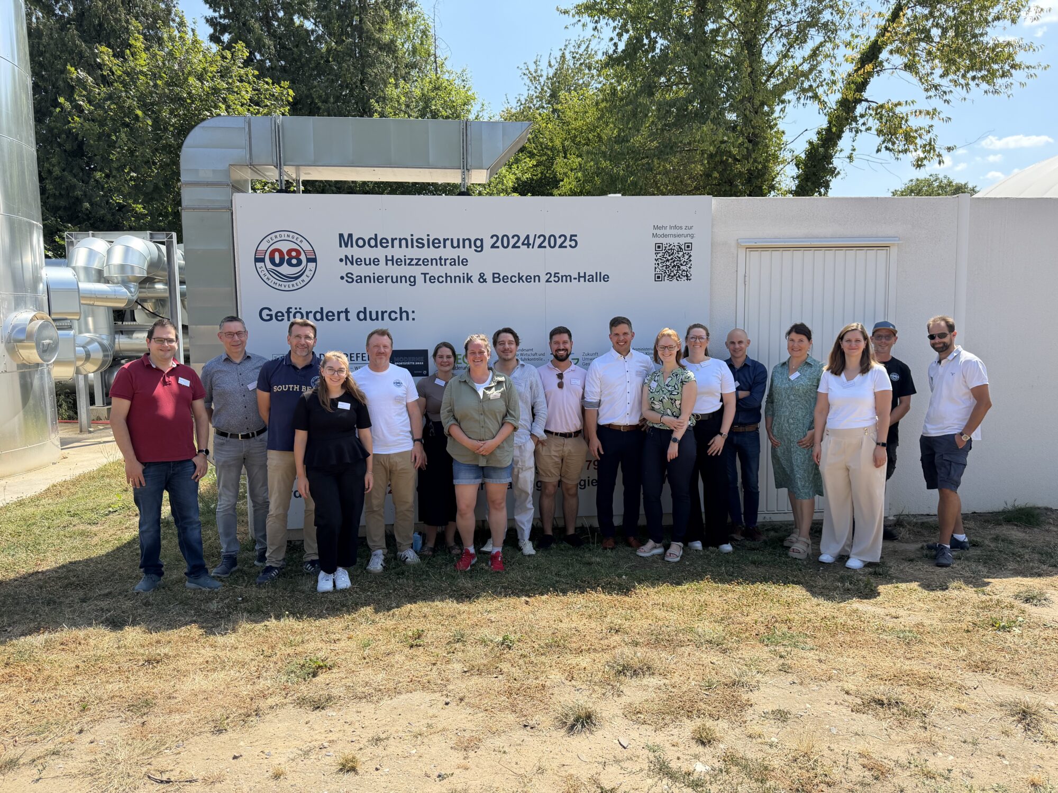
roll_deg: +1.1
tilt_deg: -5.4
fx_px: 734
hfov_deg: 71.6
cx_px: 529
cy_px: 396
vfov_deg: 56.8
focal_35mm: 24
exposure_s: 1/3021
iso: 100
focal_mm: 6.76
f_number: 1.78
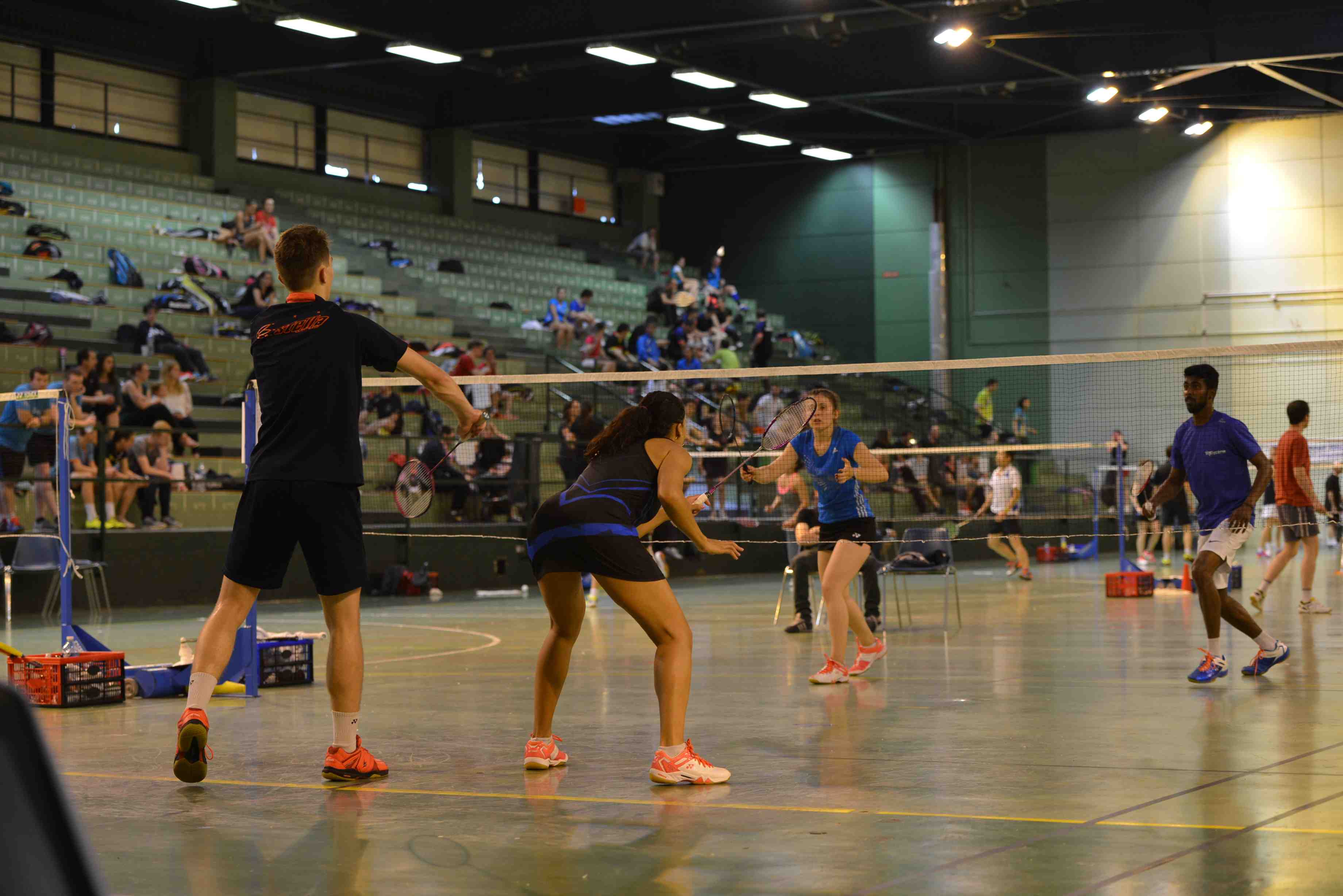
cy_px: 448
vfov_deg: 18.2
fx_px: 2799
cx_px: 672
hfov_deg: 27.0
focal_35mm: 75
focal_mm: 75
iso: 1600
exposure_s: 1/180
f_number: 3.3
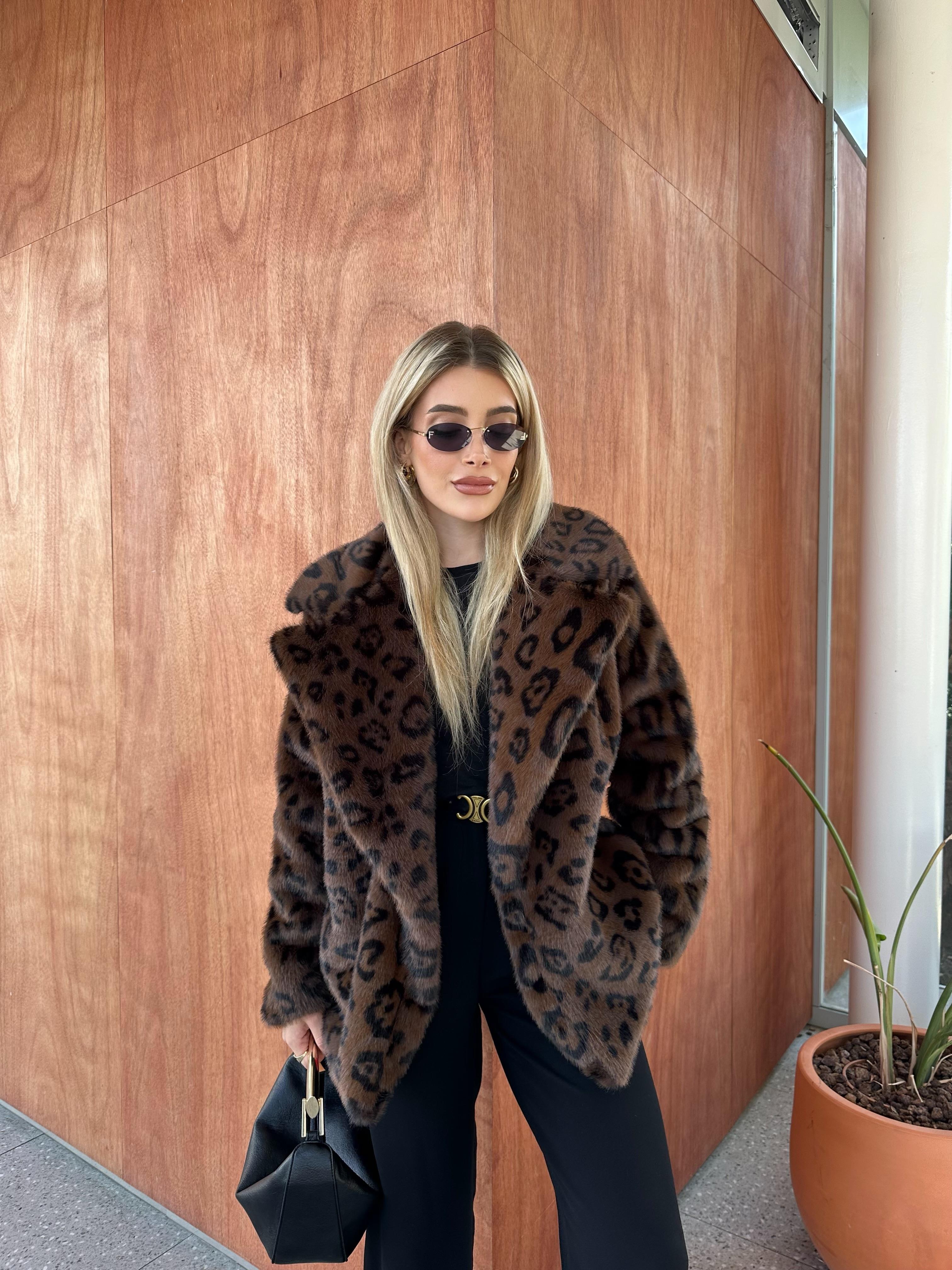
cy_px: 635
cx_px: 476
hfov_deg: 56.8
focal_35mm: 24
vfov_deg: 71.6
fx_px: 880
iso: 64
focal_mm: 6.86
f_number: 1.78
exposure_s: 1/229
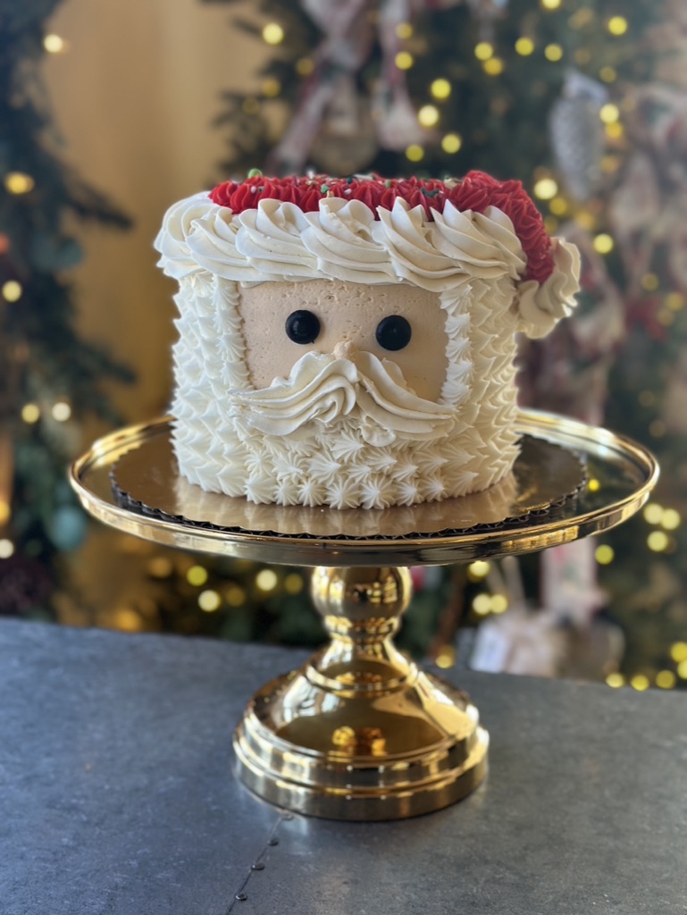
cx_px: 344
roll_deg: +0.5
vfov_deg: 39.6
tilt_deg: -14.6
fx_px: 1269
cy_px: 458
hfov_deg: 30.3
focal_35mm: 48
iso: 125
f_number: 1.78
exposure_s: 1/134
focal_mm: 6.86
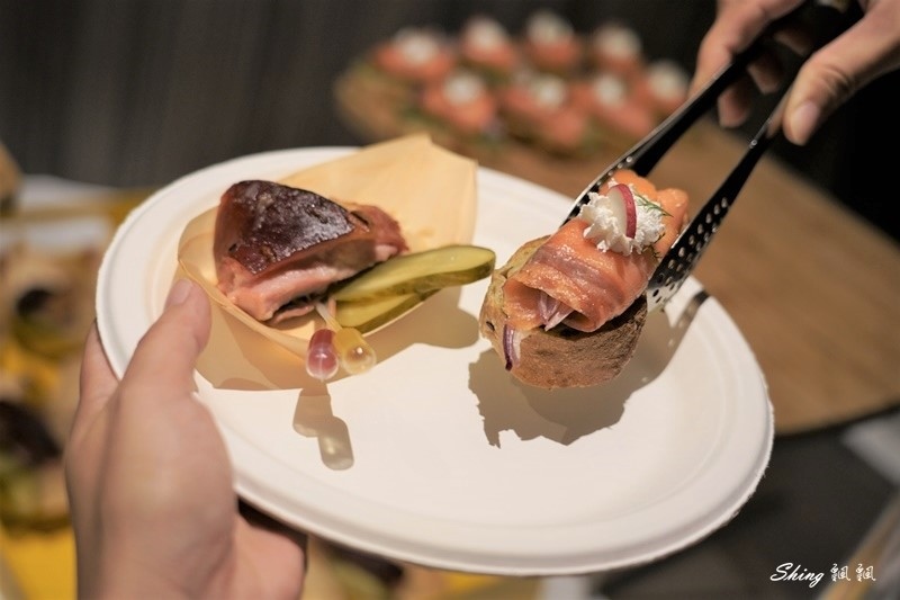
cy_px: 300
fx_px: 1250
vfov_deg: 27.0
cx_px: 450
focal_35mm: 50
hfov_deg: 39.6
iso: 640
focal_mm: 50
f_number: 4
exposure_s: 1/50
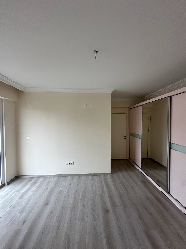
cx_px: 93
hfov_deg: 85.7
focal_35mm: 14
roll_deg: -1.2
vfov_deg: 102.1
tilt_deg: -0.8
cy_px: 124
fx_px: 100
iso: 125
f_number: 2.2
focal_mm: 2.22
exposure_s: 1/99
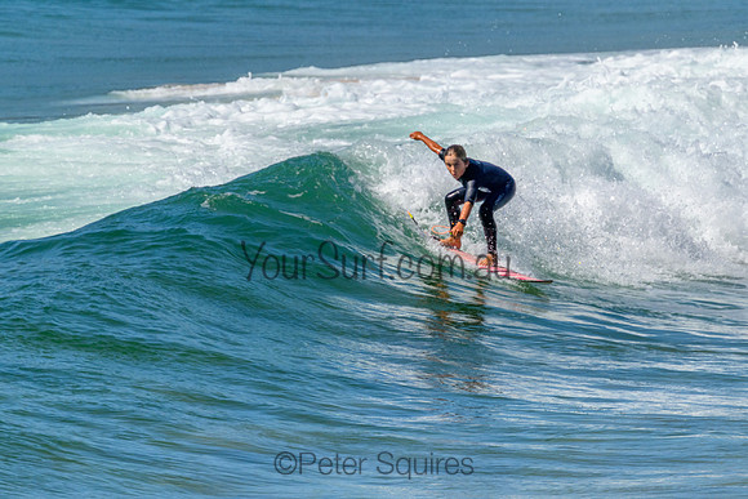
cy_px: 182
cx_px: 497
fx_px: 22872
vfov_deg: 1.3
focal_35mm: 1101
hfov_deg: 1.9
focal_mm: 800
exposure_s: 1/2000
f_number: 11
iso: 720
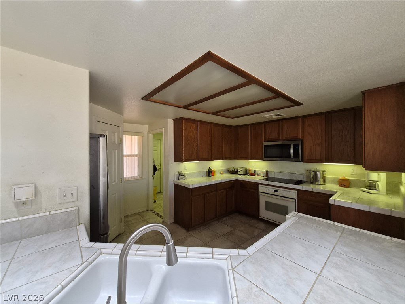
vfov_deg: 89.9
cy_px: 152
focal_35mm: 13
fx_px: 152
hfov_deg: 106.2
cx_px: 202
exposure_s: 1/60
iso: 80
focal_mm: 1.7
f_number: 2.2
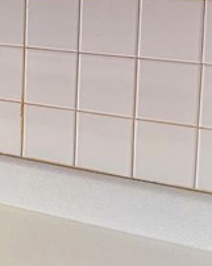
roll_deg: +0.7
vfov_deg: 16.1
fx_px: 935
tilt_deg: -8.6
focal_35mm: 119
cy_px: 71
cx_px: -201
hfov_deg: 11.7
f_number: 1.78
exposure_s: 1/120
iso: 160
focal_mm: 6.76
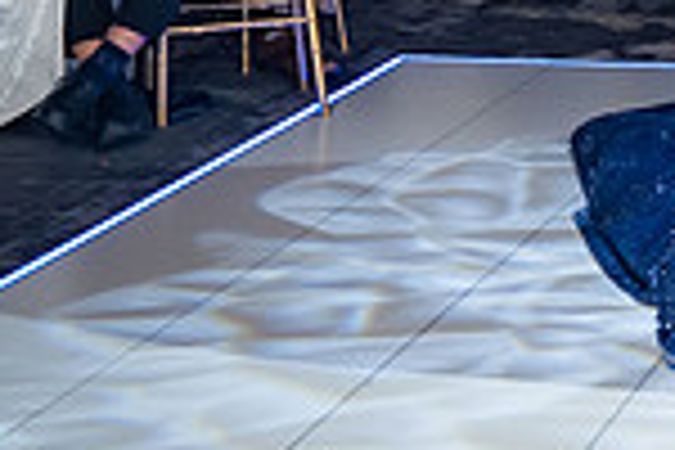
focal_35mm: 155
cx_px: 994
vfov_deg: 8.7
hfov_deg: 12.6
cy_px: -151
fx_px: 2906
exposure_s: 1/160
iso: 800
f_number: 4
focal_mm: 40
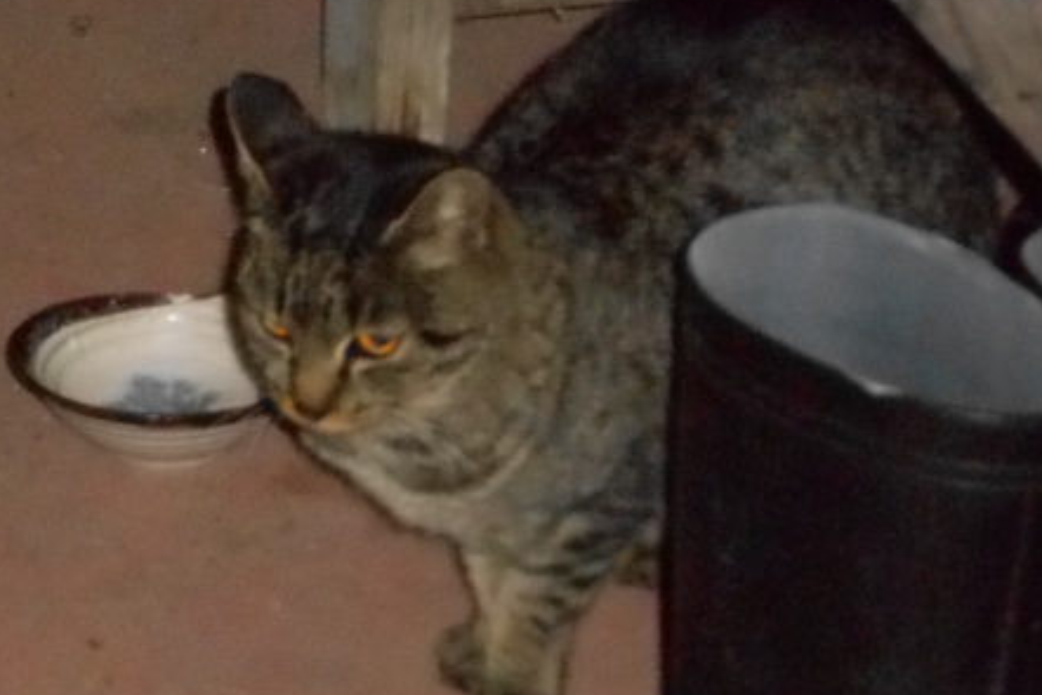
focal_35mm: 235
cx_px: 330
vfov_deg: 5.8
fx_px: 6804
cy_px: 455
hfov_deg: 8.8
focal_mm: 27.6
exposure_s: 1/60
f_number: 6.5
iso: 1600
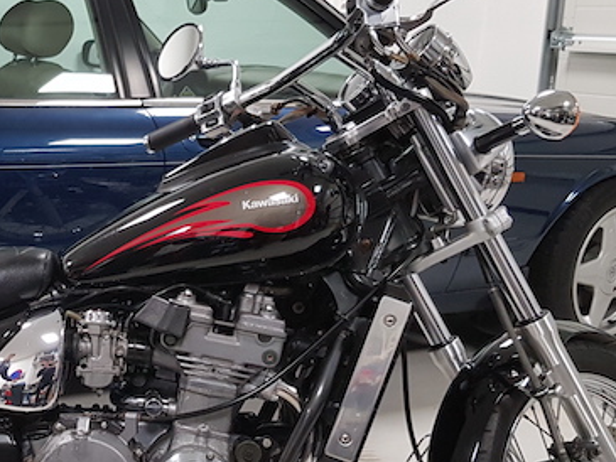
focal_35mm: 57
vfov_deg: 25.2
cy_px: 374
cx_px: 93
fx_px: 1015
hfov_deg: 32.5
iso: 200
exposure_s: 1/33
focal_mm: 4.3
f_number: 1.7
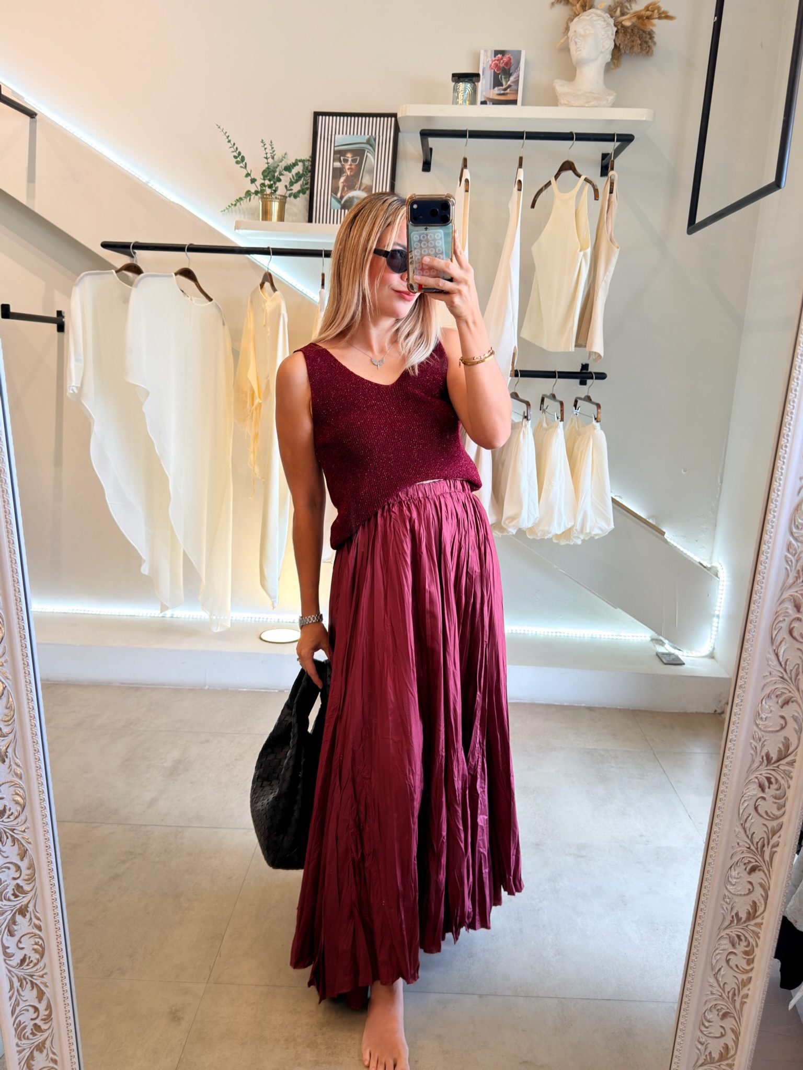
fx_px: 866
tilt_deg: -27.8
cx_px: 402
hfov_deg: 49.7
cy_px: 535
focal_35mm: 28
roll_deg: -2.9
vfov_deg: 63.4
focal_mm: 6.76
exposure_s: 1/60
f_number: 1.78
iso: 50
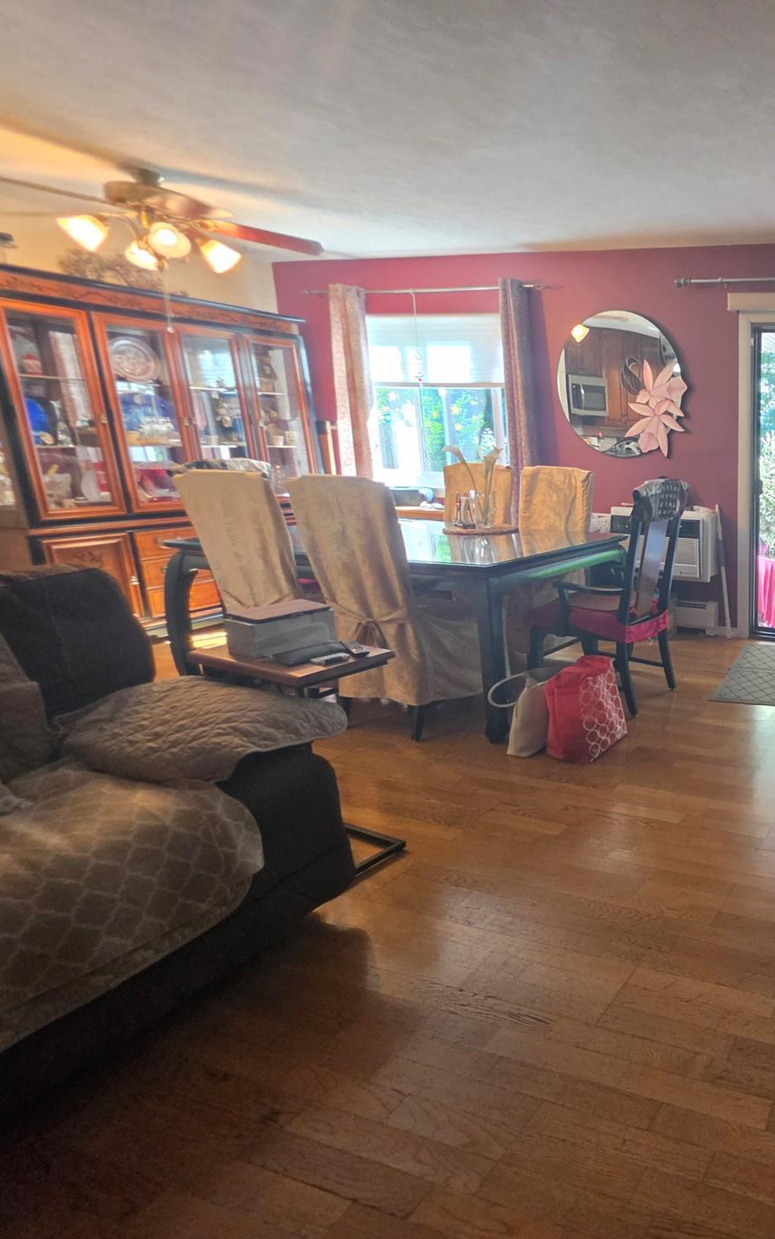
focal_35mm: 19
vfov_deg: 88.0
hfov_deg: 46.9
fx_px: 642
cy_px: 617
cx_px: 838
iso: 400
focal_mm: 2.2
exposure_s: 1/60
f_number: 1.9
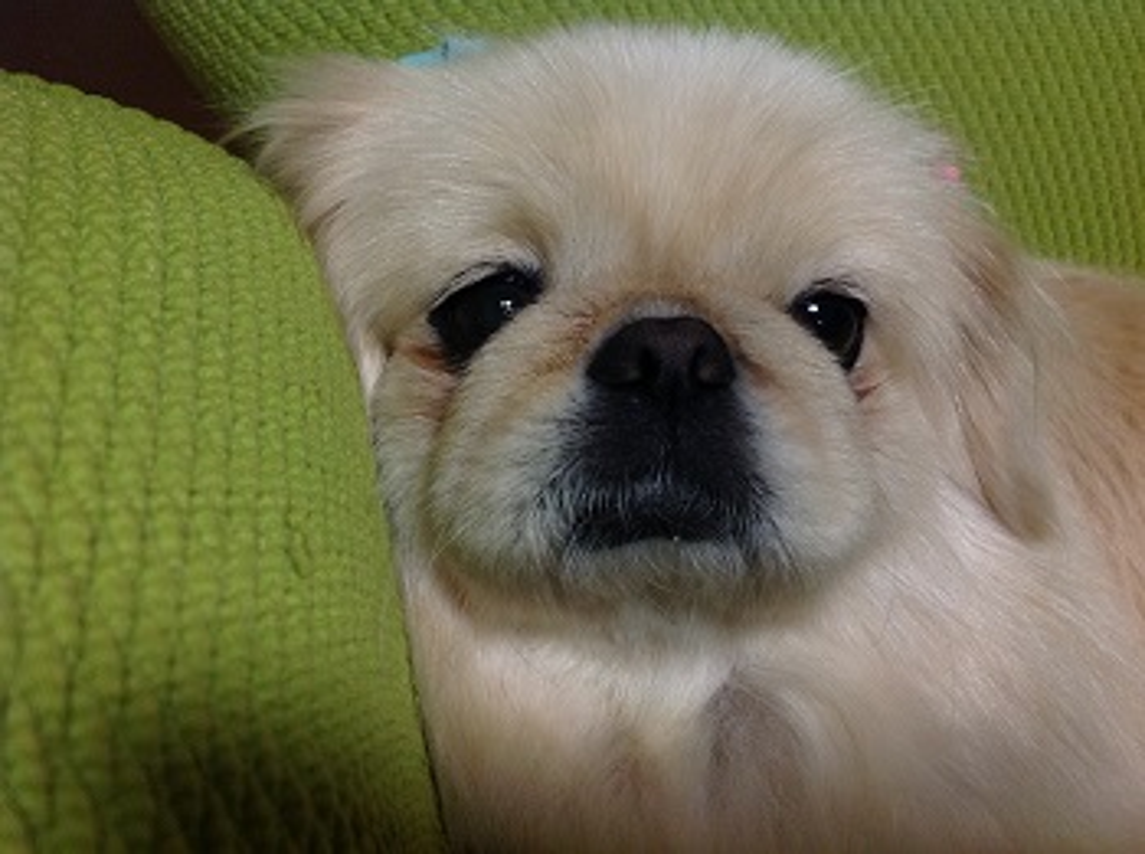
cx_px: 572
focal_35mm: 35
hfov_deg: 52.7
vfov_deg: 40.6
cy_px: 427
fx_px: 1155
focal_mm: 4.28
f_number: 2.4
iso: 200
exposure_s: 1/15
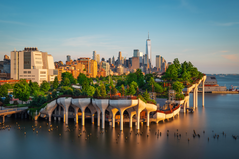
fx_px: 279
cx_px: 120
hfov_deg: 46.4
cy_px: 80
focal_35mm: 42
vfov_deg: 31.9
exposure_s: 90
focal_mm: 42
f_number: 22
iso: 100
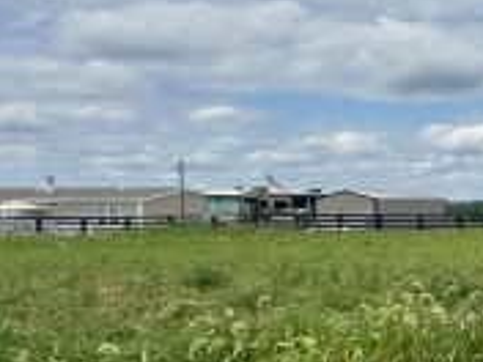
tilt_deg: -0.6
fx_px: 740
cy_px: 225
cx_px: 907
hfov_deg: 21.0
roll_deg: -0.5
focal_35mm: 53
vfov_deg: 27.4
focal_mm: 2.22
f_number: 2.2
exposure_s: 1/3861
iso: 50
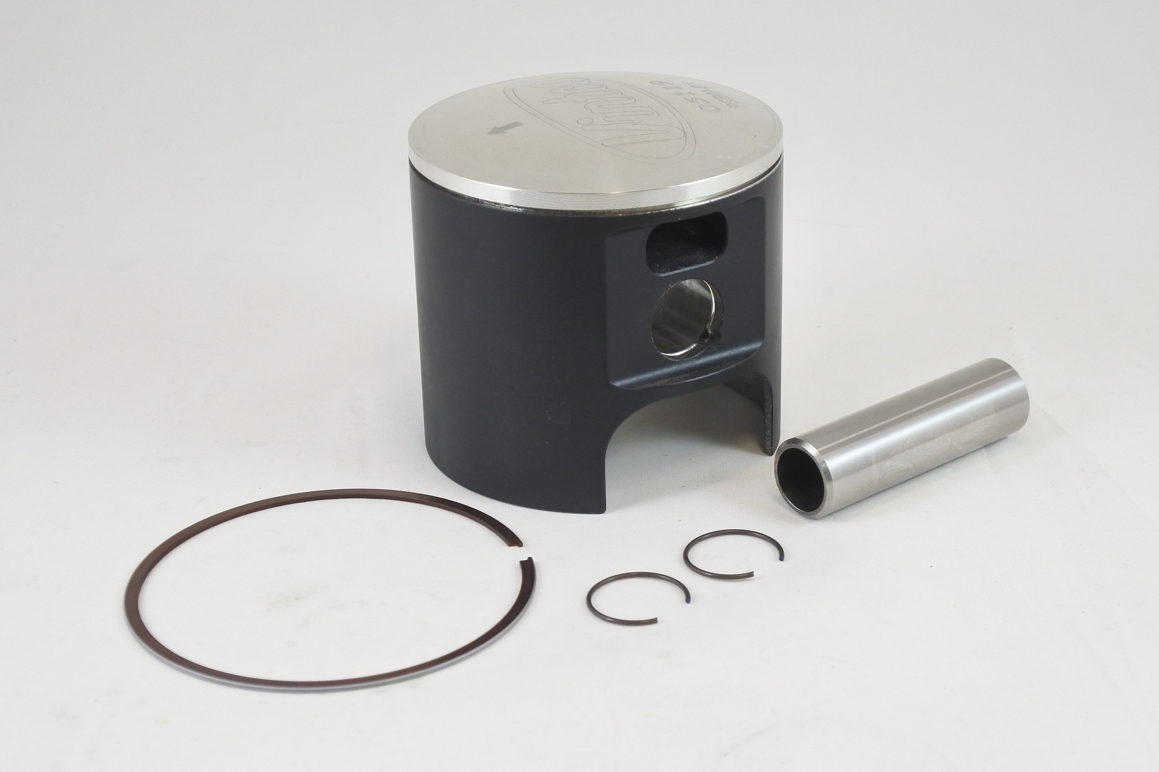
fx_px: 1577
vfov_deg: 27.5
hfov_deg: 40.3
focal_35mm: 49
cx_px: 580
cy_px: 386
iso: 500
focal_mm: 18.4
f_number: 4.5
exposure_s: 1/125
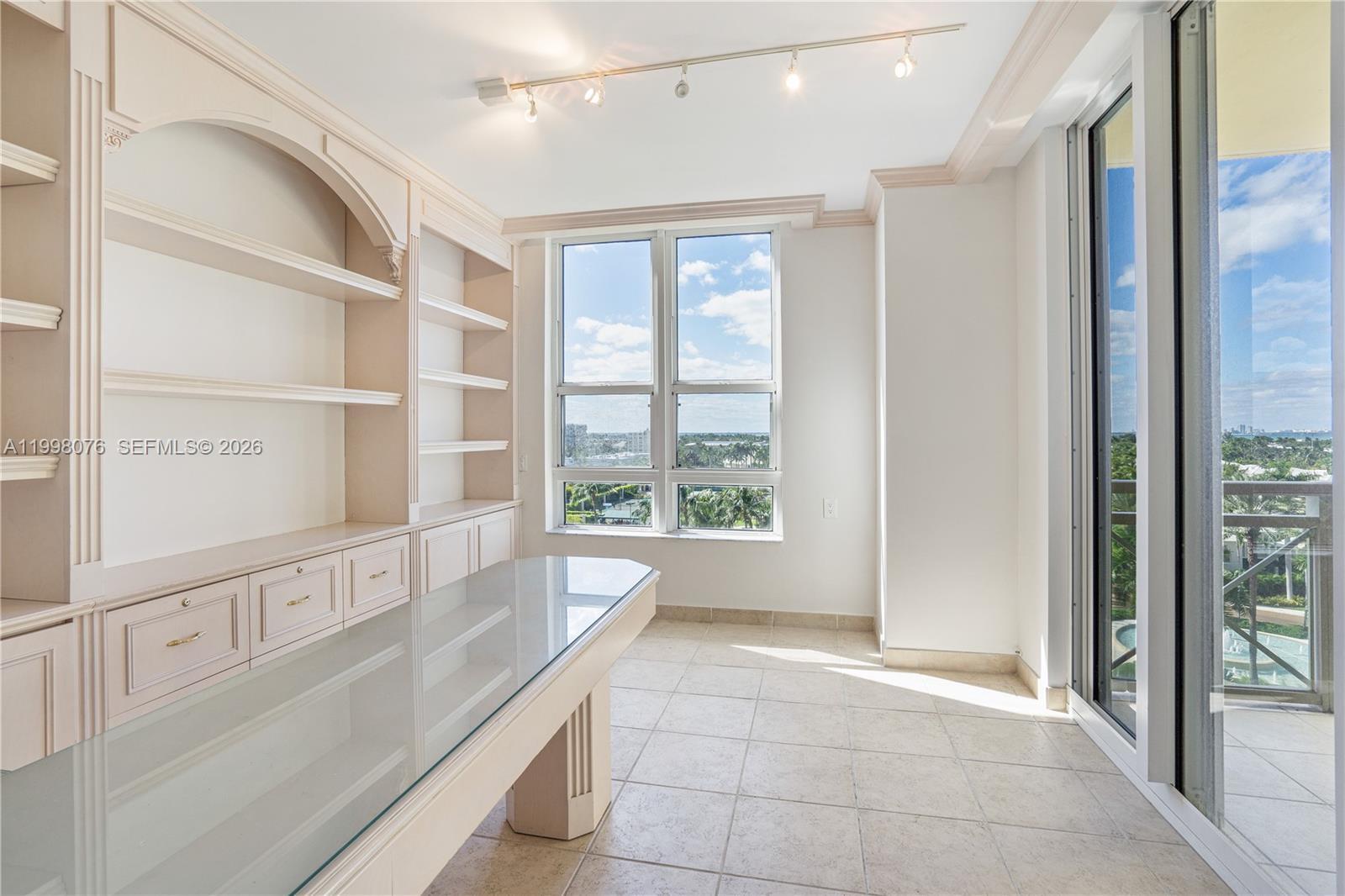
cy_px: 448
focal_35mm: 16
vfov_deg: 73.7
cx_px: 672
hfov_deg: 96.7
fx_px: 598
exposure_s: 1/320
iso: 400
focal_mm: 16
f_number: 9
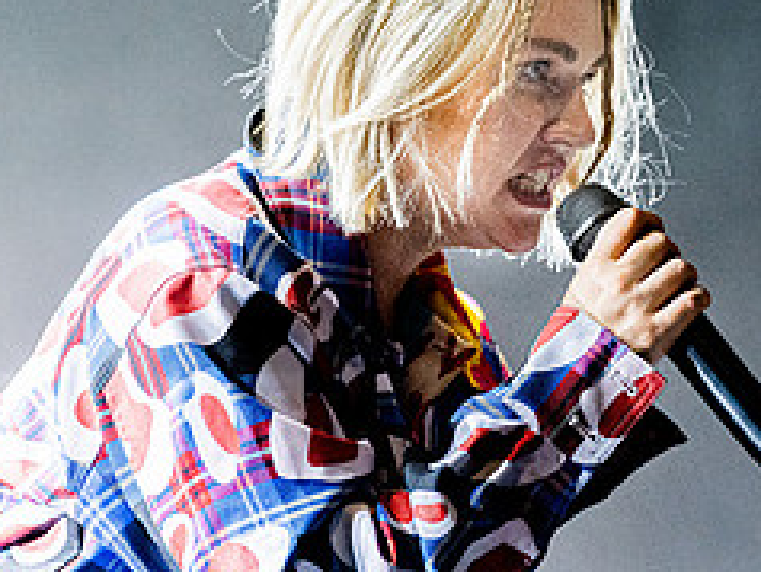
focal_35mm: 386
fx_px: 8494
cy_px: 91
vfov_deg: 3.9
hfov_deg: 5.1
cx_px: 499
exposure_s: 1/5000
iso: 3200
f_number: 2.8
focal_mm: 165
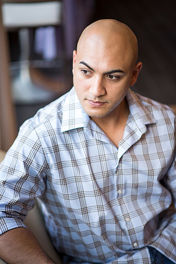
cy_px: 132
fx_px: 623
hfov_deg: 16.1
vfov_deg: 23.9
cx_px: 88
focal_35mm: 85
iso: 160
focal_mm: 85
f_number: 1.8
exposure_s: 1/100
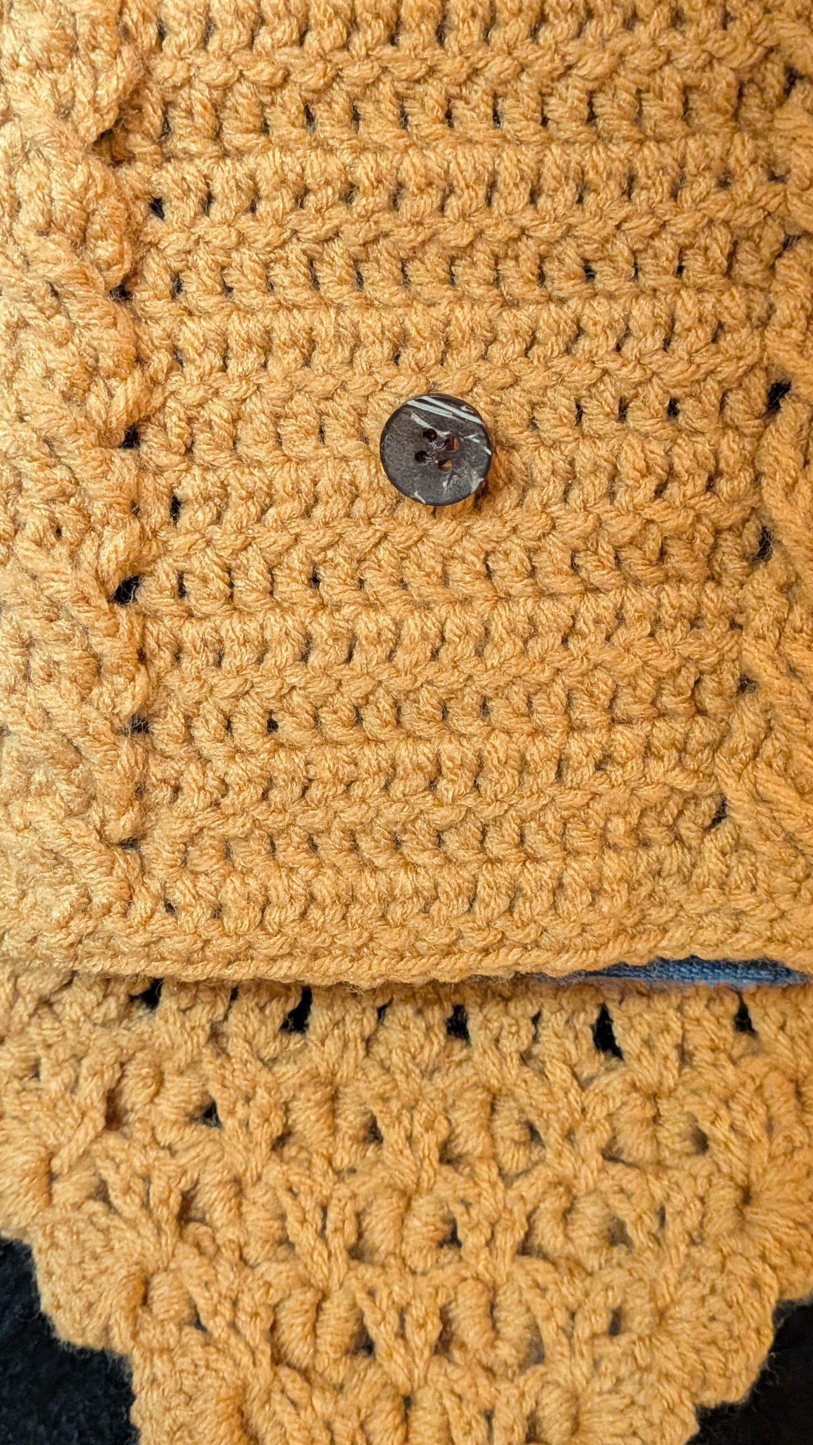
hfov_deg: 31.2
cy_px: 673
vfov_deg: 52.7
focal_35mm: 38
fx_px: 1456
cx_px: 384
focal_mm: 4.53
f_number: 1.7
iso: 2163
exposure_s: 1/120
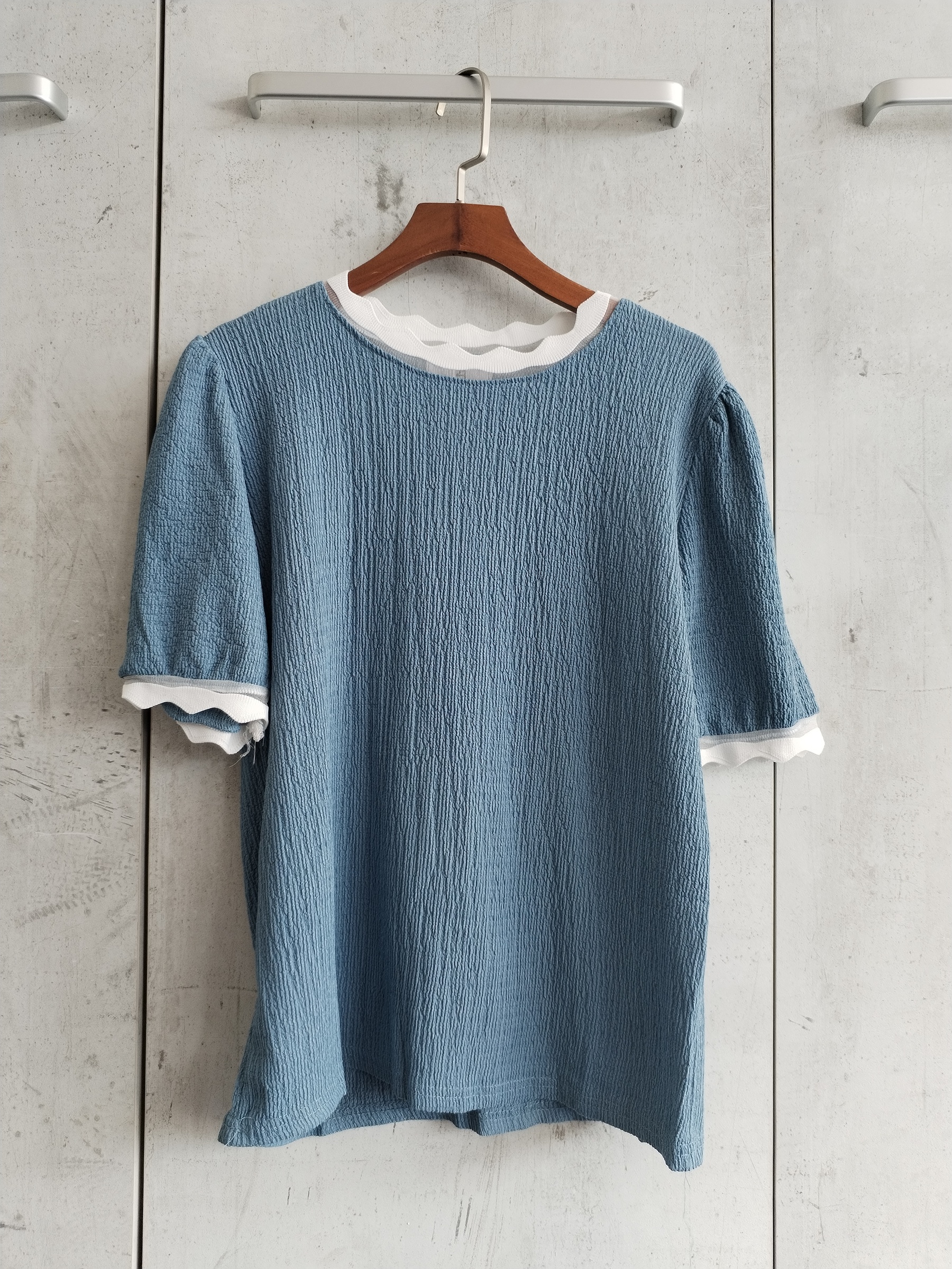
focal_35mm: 29
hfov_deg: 48.2
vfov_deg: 61.7
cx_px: 476
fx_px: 1063
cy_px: 634
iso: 161
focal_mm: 4.75
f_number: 1.8
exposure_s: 1/100
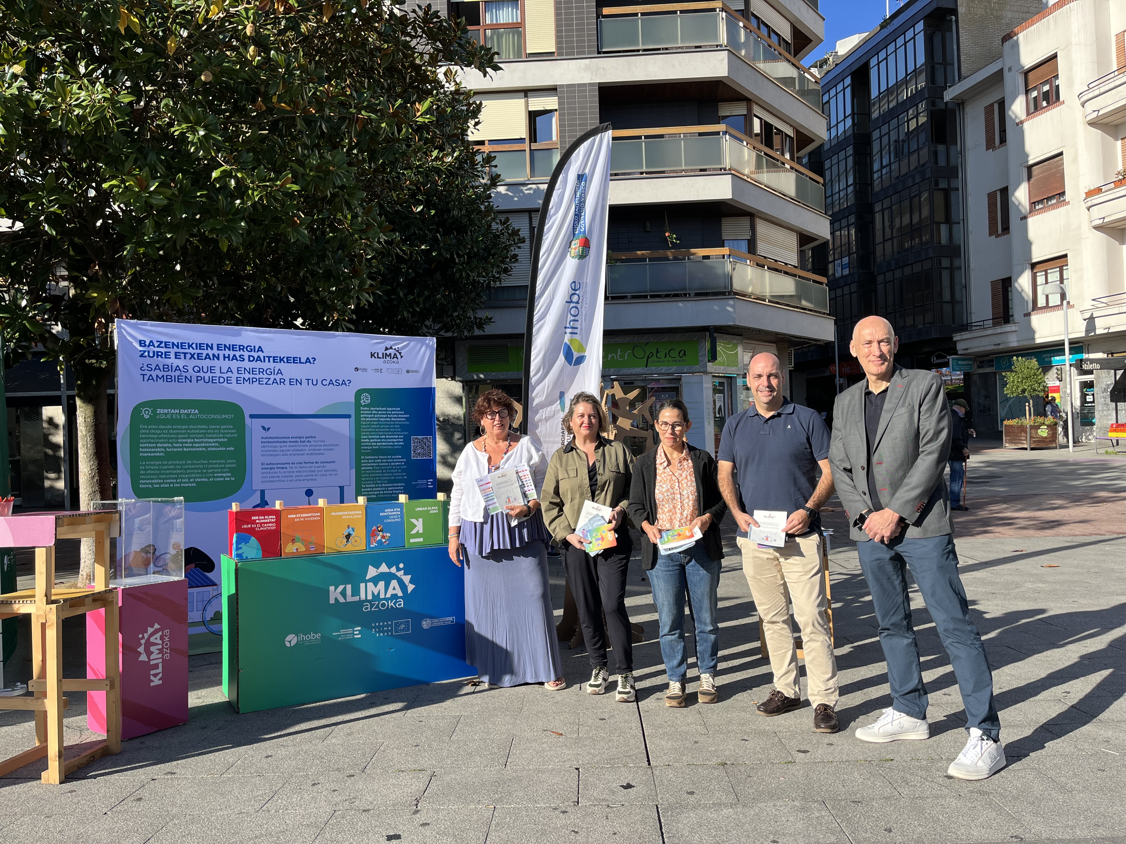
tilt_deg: +0.1
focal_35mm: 26
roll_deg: +1.8
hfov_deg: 67.3
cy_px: 422
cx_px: 563
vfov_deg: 53.1
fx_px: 846
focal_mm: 5.1
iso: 50
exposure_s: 1/2062
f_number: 1.6
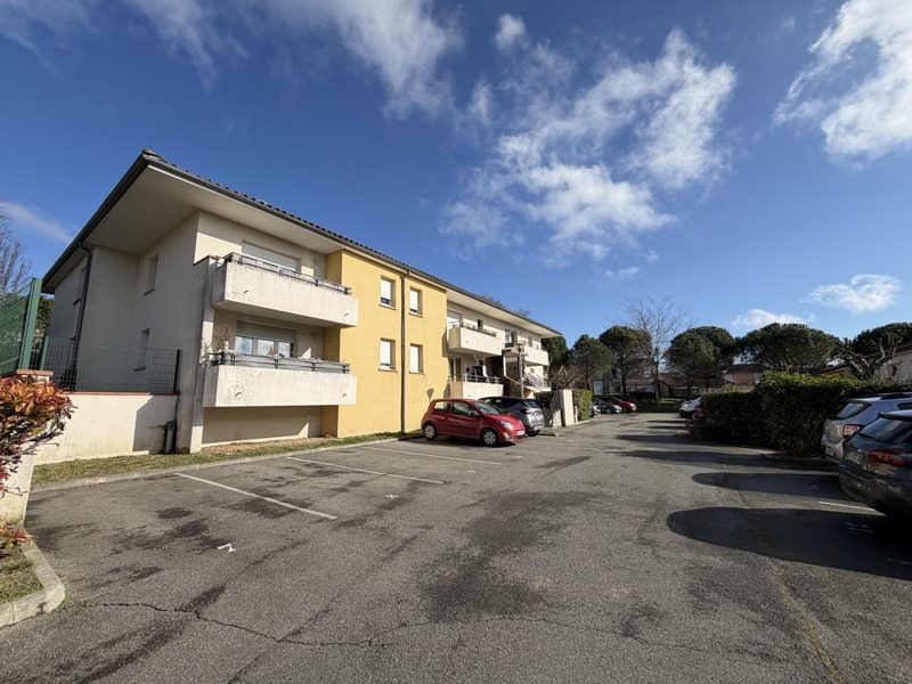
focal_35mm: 14
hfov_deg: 102.1
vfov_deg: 85.7
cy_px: 342
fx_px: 369
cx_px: 456
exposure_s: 1/853
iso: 20
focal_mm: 2.22
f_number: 2.2
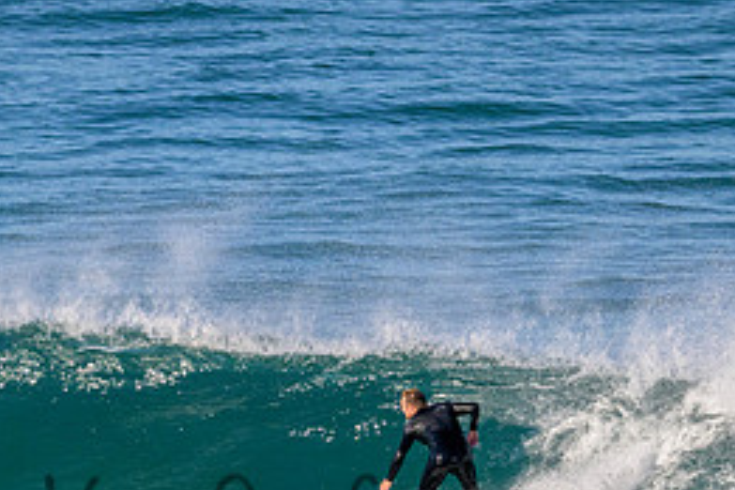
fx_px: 14985
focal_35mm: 734
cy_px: 494
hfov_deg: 2.8
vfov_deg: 1.9
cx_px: 335
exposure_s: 1/2000
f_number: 11
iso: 2000
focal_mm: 330
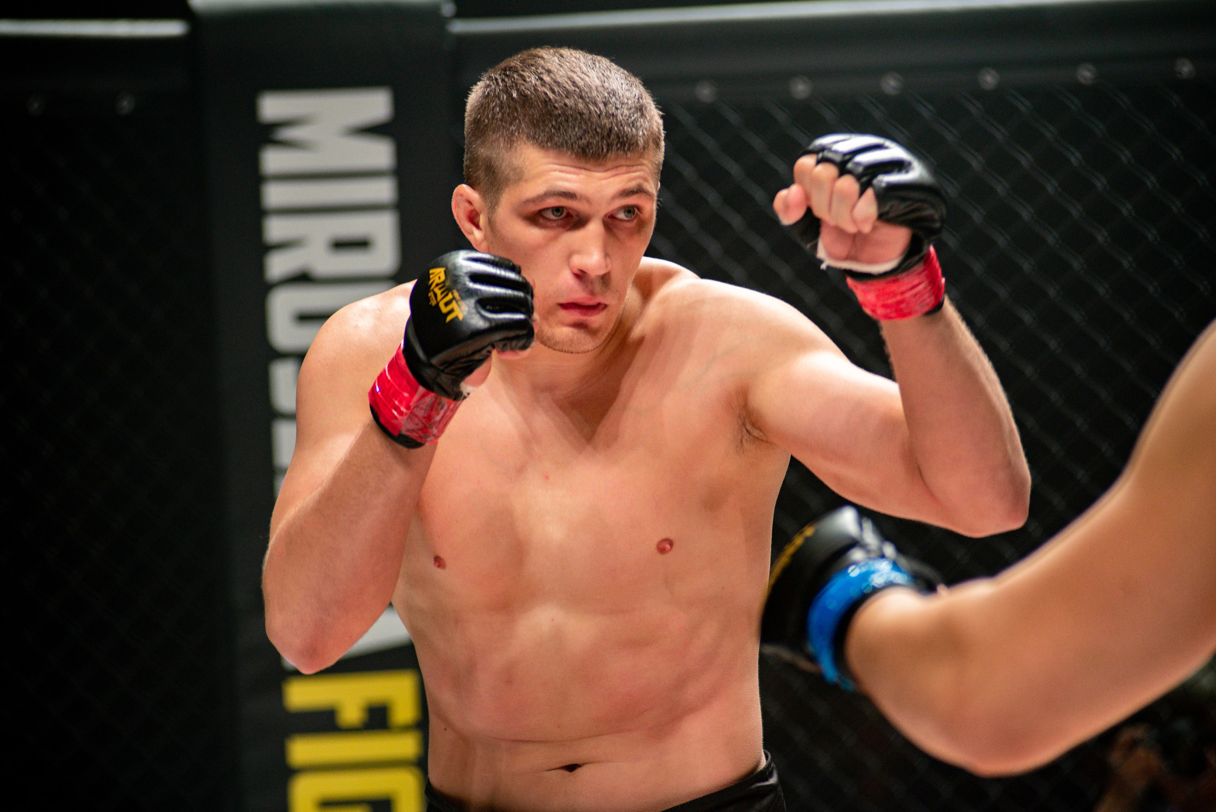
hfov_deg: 14.9
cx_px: 608
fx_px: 4637
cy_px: 406
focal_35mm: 137
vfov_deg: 10.0
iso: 1000
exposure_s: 1/640
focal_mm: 135
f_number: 4
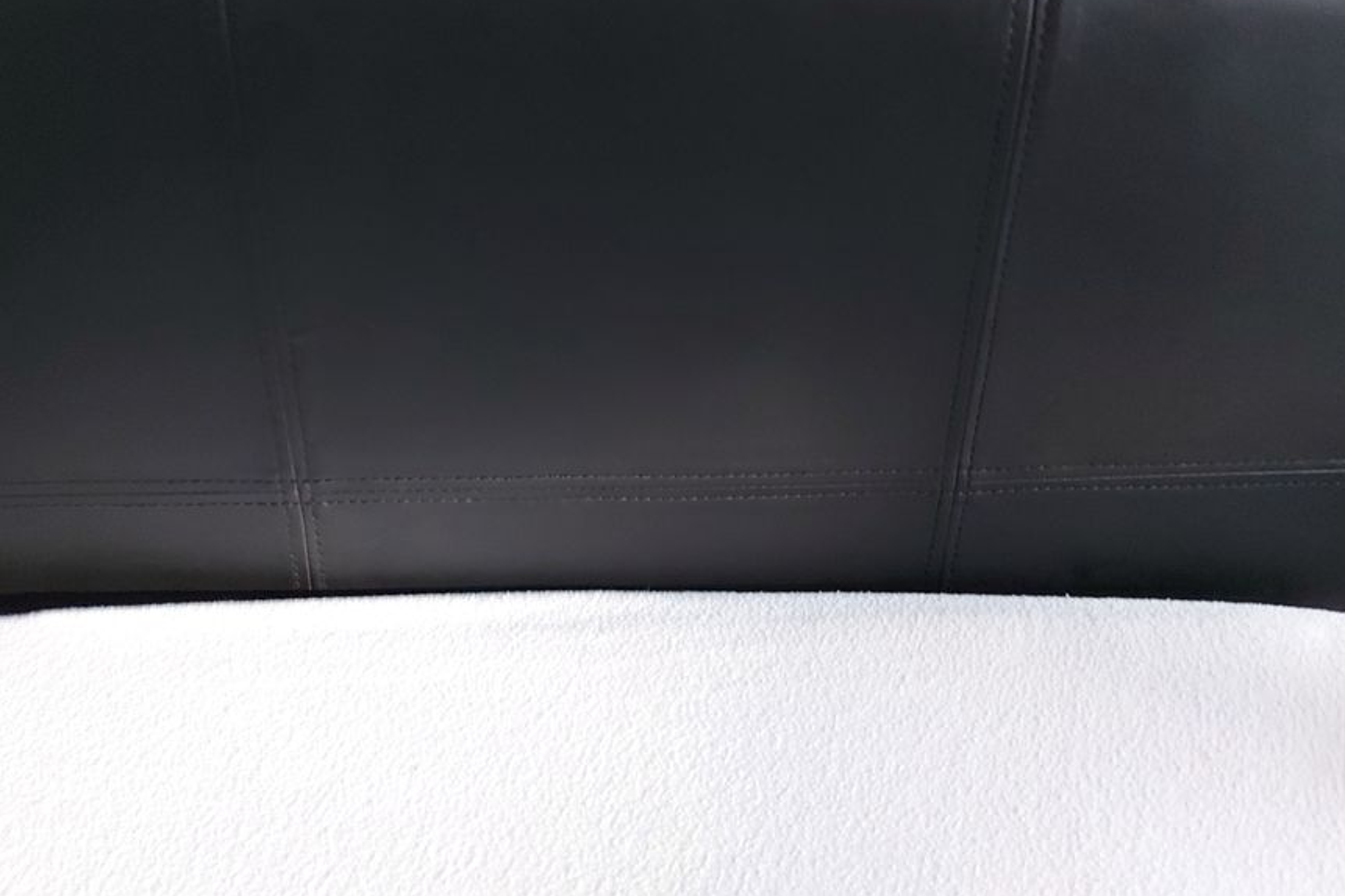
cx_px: 619
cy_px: 314
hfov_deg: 63.6
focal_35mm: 29
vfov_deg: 44.4
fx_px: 1083
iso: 1000
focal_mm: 5.23
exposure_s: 1/16
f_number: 1.8
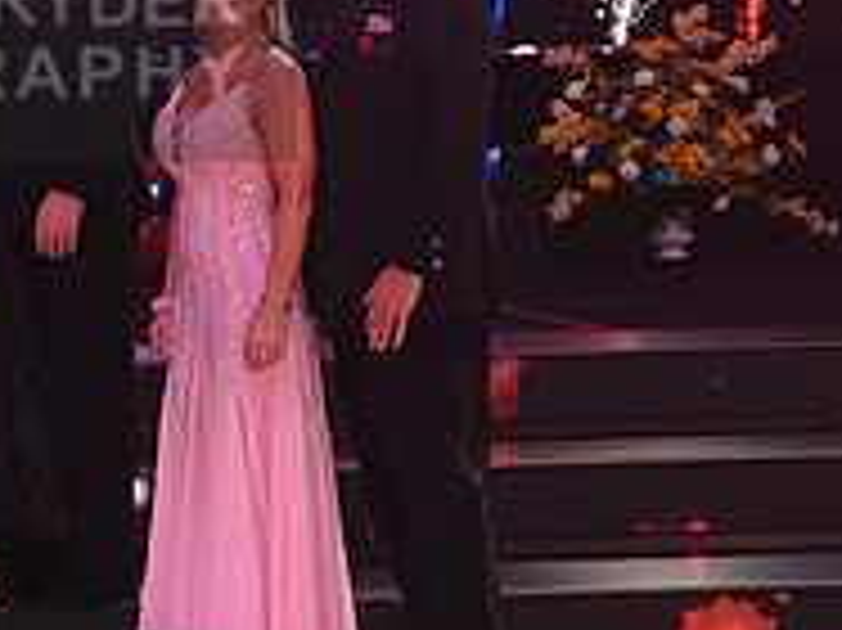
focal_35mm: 137
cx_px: -194
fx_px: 3330
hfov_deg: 13.9
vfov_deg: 10.7
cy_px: 43
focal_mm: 46
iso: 2500
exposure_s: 1/200
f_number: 5
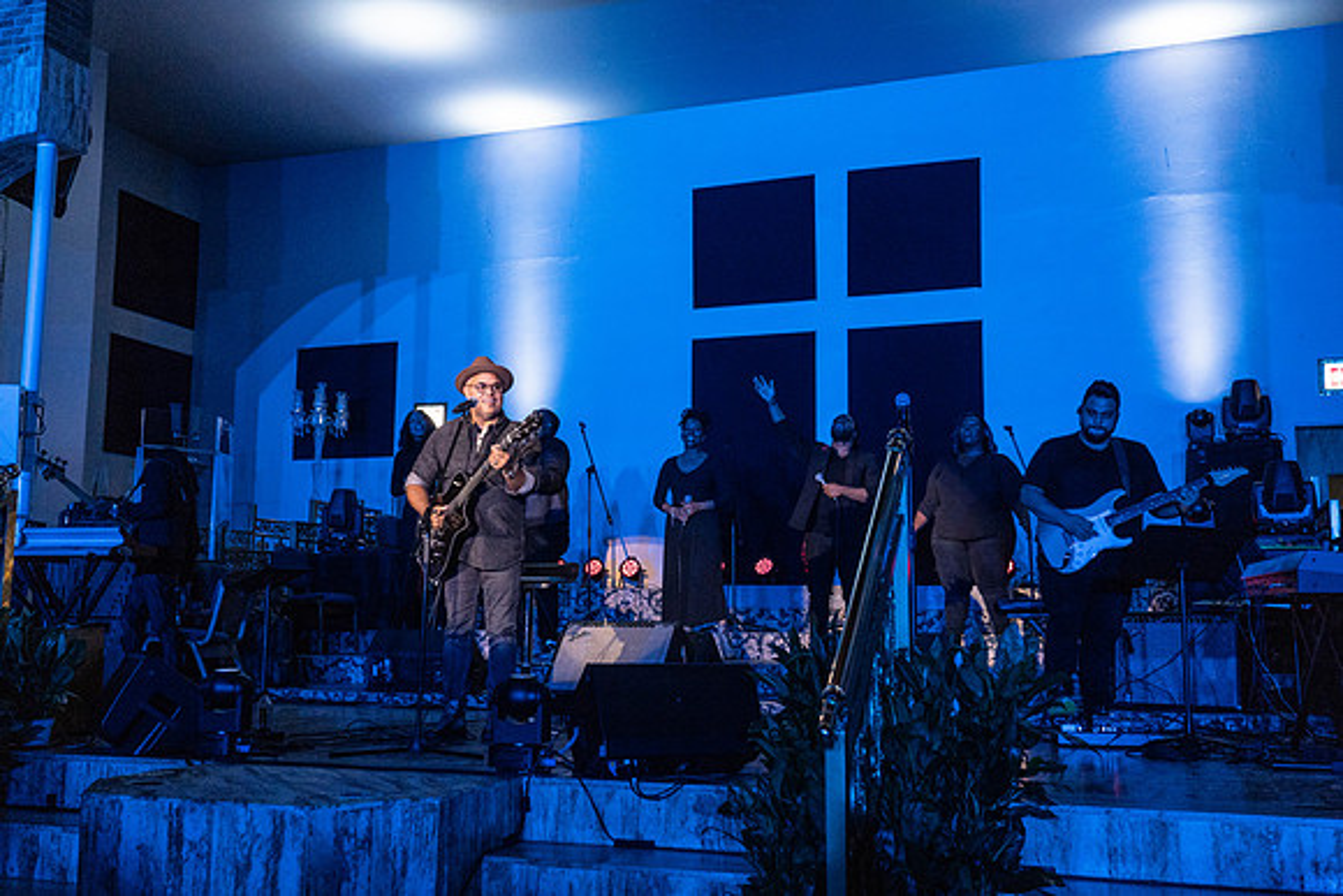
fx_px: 1269
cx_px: 672
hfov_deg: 55.8
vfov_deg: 38.9
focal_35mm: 34
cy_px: 448
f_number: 4
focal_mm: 34
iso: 6400
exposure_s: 1/320
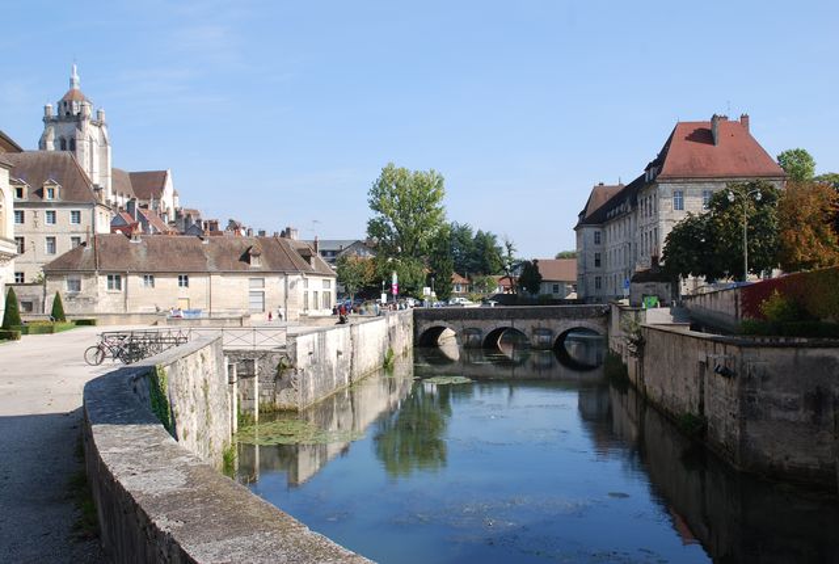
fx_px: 876
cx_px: 420
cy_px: 282
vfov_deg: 35.7
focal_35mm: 38
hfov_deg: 51.2
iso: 200
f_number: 10
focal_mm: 25
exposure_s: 1/200
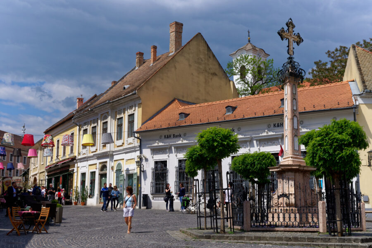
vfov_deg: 29.9
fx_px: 465
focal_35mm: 45
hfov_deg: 43.6
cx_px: 186
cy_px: 124
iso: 200
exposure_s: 1/640
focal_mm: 30
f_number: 8
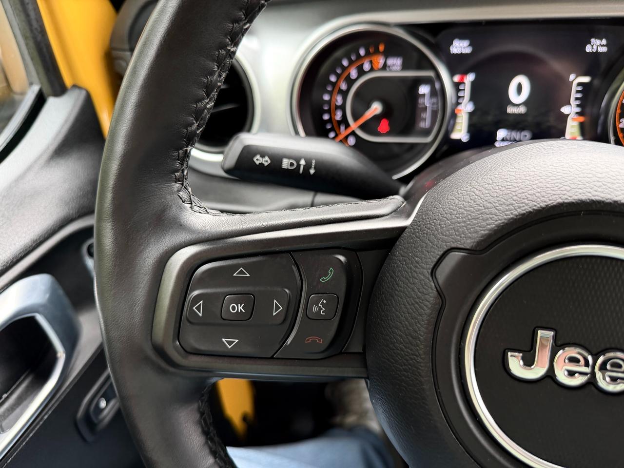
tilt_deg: -33.5
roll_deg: +3.7
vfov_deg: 56.8
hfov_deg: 71.6
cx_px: 312
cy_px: 234
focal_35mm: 24
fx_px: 433
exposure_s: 1/86
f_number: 1.78
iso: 200
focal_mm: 6.76
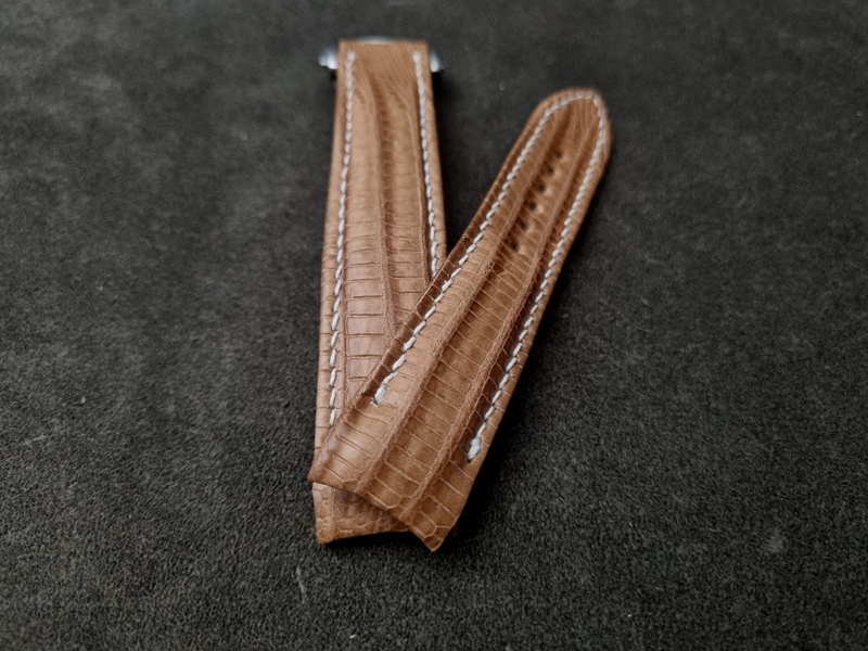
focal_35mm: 26
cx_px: 434
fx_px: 652
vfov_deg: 53.1
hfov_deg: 67.3
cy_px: 326
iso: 800
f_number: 1.8
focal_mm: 5.4
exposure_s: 1/25
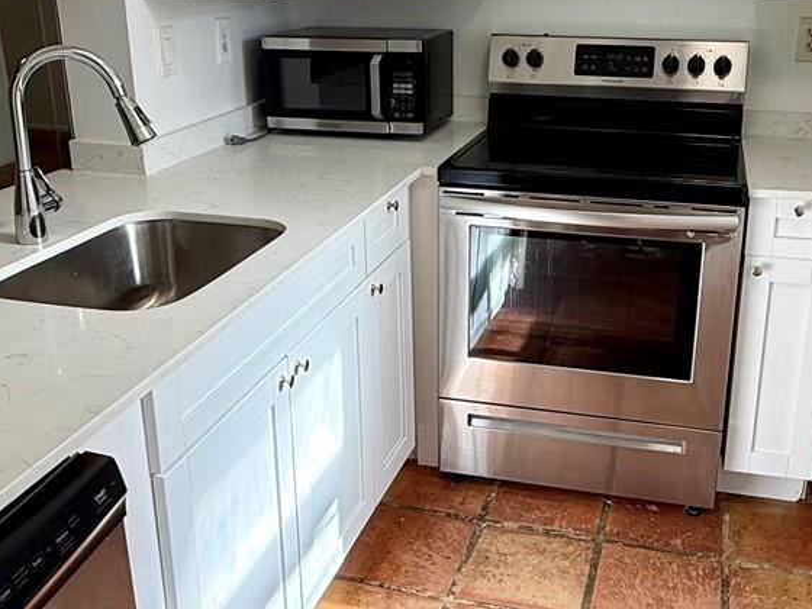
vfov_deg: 35.9
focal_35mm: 40
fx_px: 938
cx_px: 474
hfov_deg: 46.6
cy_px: 249
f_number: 2.2
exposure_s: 1/122
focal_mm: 2.22
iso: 64
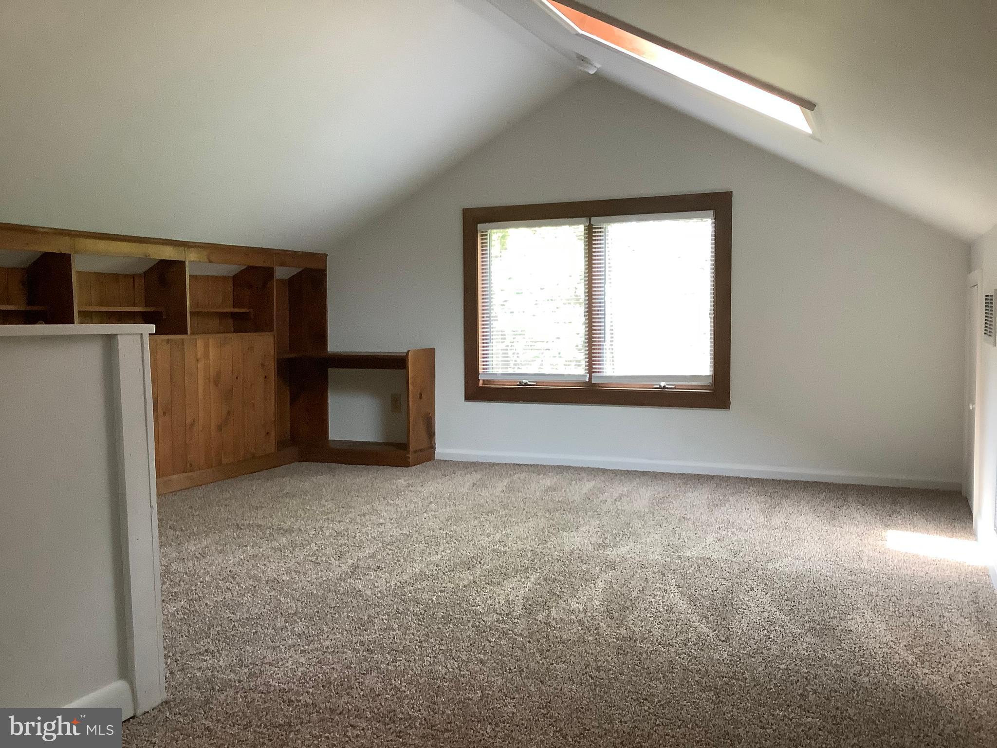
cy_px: 374
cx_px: 498
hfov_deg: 58.4
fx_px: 893
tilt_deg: -4.6
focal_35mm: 31
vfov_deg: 45.4
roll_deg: +0.6
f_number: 2.4
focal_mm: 3.3
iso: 250
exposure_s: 1/60
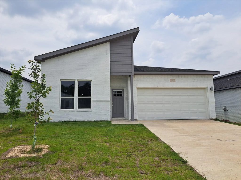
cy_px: 90
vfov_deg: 56.8
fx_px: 167
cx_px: 120
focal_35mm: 24
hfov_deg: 71.6
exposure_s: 1/2445
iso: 50
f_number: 1.8
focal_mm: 5.23
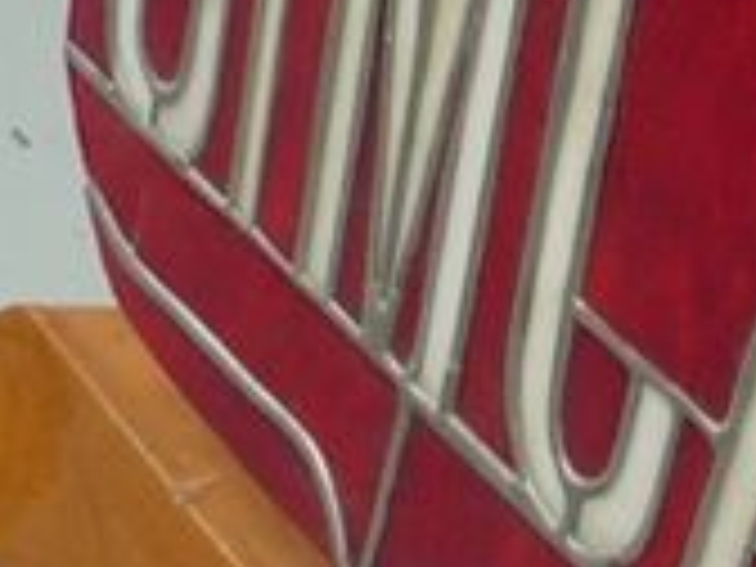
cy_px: 32
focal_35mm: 149
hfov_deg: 13.2
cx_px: 554
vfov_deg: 9.9
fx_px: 3254
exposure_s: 1/250
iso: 100
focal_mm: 4.4
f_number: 2.8
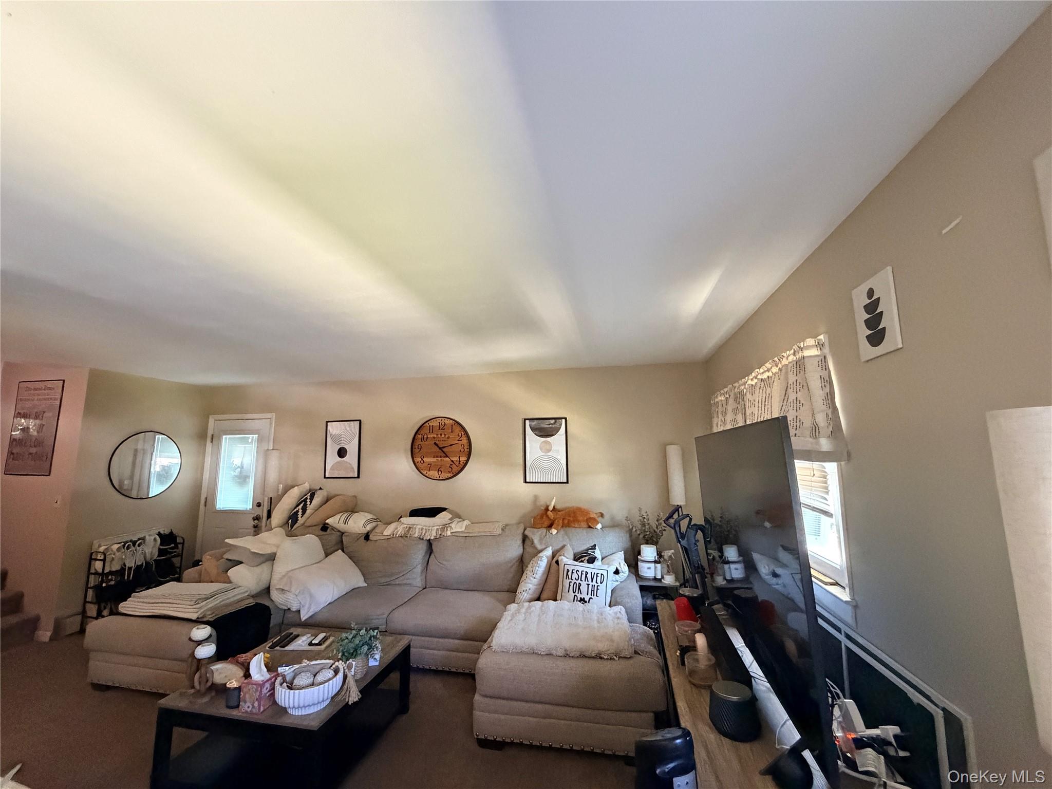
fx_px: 425
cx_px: 526
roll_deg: +0.4
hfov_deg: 102.1
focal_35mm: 14
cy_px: 394
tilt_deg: +7.6
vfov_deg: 85.7
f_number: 2.2
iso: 1000
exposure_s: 1/60
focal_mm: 2.22
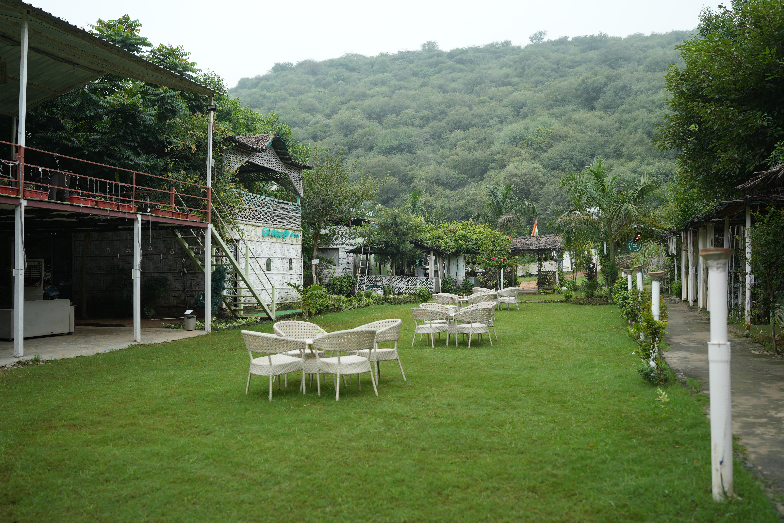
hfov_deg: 54.4
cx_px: 392
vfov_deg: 37.9
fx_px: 762
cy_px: 262
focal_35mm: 35
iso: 160
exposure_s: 1/400
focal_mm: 35
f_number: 2.5
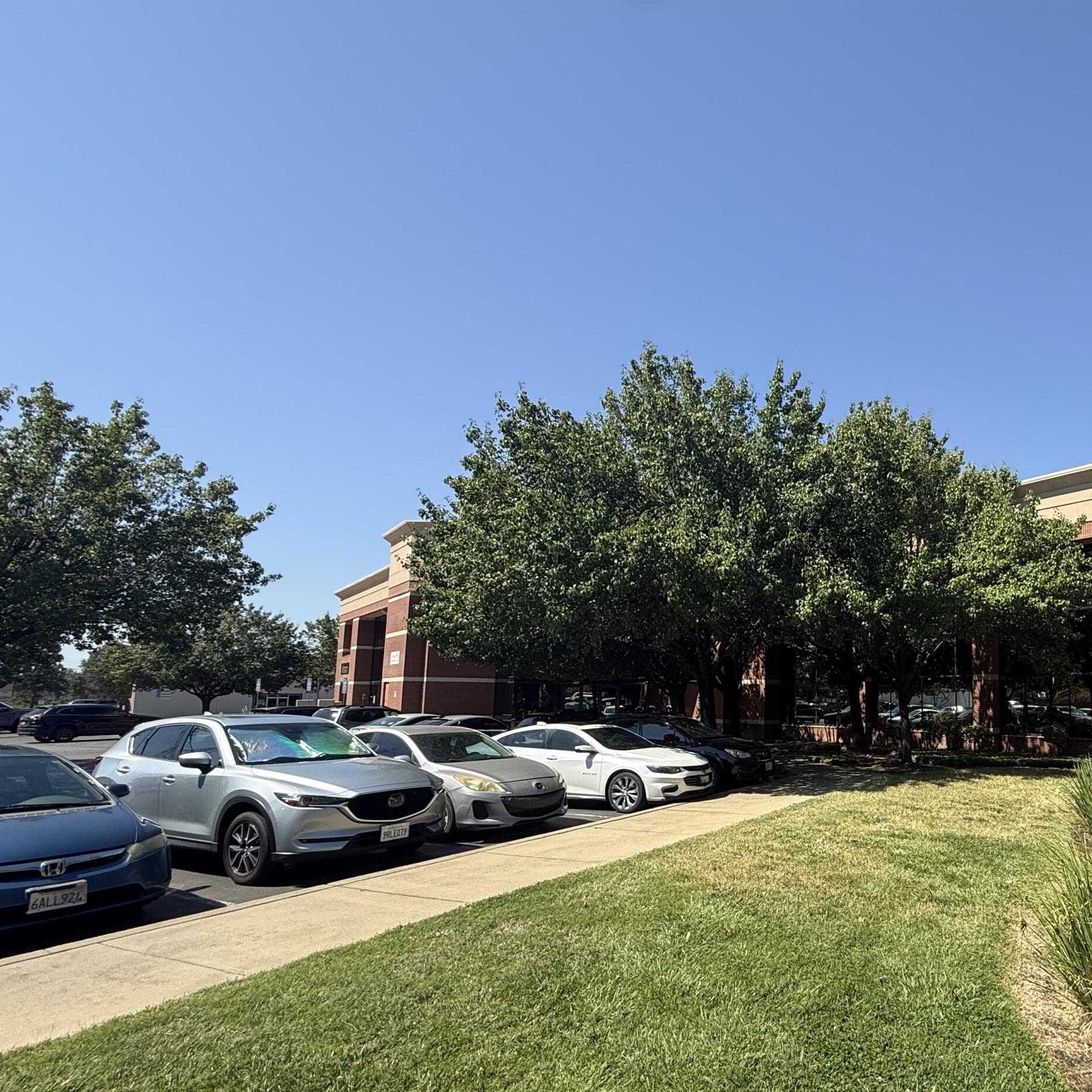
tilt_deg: +7.0
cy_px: 622
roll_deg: -0.4
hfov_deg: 69.5
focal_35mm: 20
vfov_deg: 74.4
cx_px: 829
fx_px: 714
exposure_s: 1/1497
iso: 64
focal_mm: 2.22
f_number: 2.2
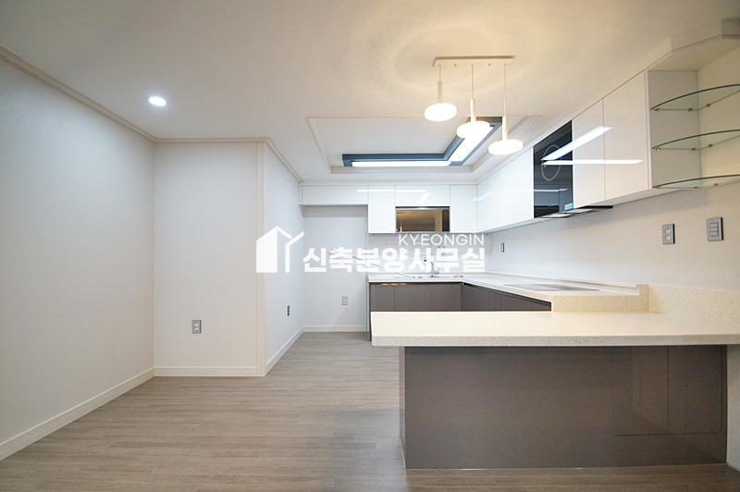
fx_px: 308
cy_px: 246
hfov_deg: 100.4
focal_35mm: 15
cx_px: 370
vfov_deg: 77.2
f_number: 3.5
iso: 800
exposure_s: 1/100
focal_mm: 10
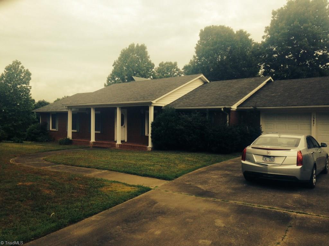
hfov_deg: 55.4
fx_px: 314
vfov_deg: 42.9
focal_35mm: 33
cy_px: 123
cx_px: 164
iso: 50
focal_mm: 4.12
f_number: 2.4
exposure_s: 1/1595
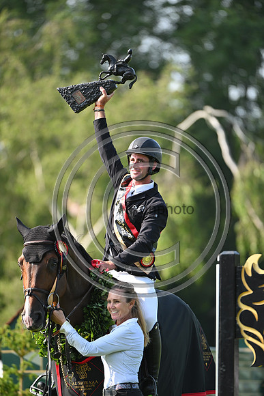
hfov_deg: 3.9
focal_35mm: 350
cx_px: 132
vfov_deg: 5.9
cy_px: 198
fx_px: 3847
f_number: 4.5
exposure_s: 1/1250
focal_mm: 350
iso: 720
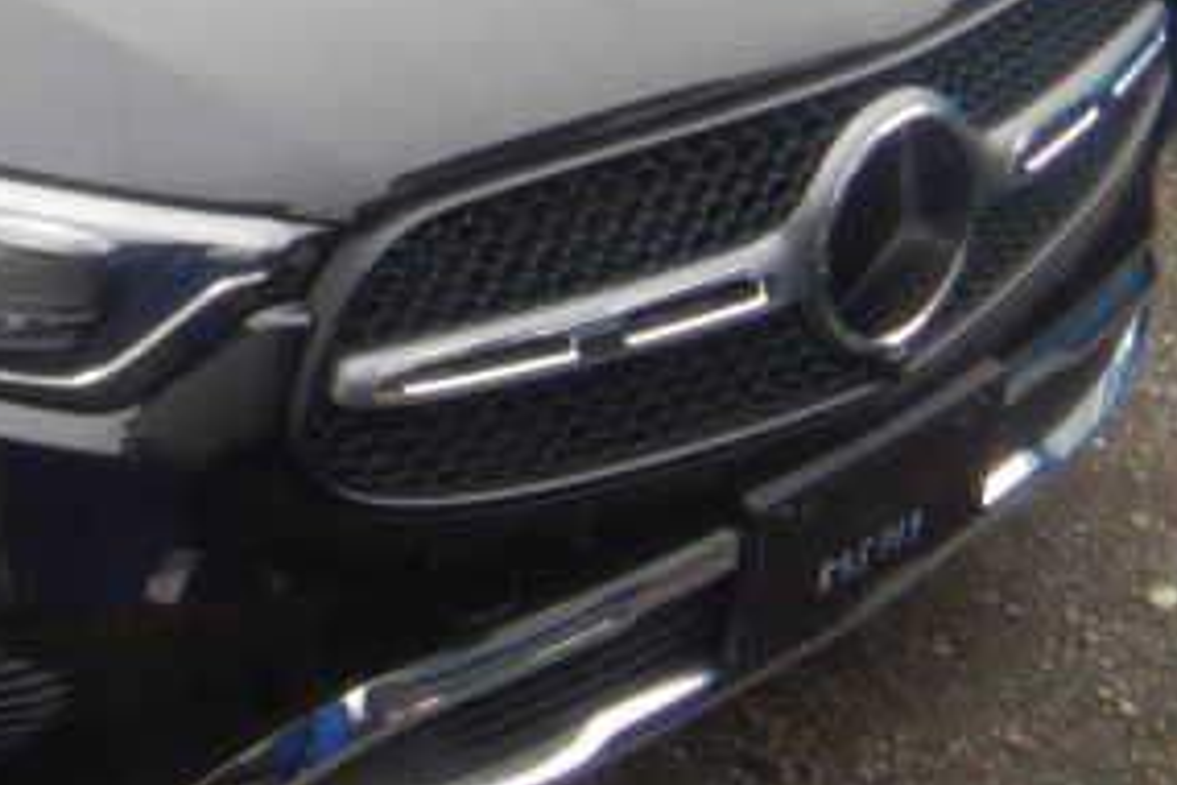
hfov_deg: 33.7
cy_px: 8
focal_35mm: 56
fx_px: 1831
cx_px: 107
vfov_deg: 23.2
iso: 125
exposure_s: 1/40
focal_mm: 4.3
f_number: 2.8
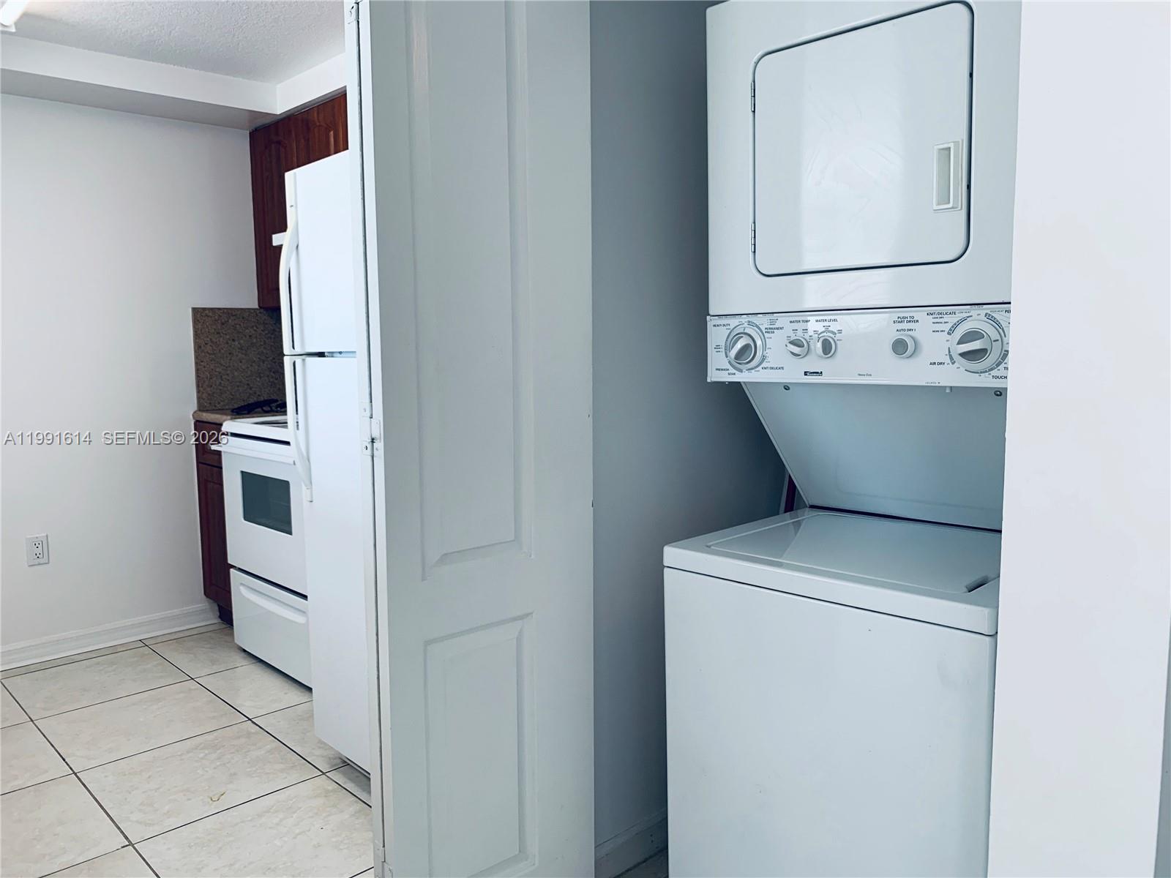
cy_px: 439
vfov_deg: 53.1
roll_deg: +0.8
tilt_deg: -6.2
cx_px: 586
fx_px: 880
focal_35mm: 26
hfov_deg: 67.3
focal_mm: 4.25
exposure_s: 1/120
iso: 64
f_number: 1.8
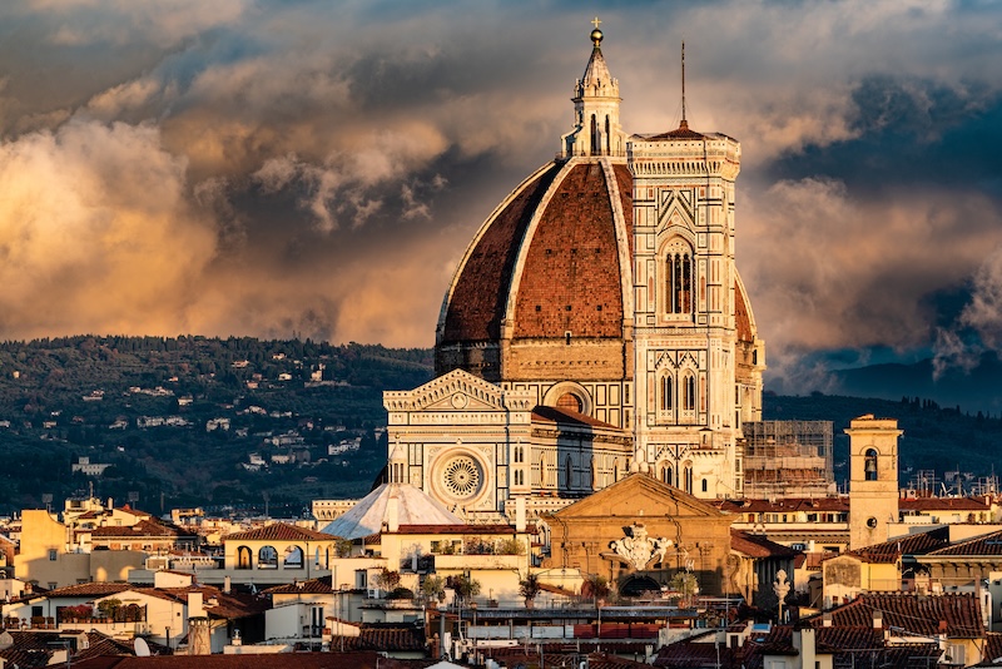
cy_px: 334
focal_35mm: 180
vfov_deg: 7.6
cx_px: 501
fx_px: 5012
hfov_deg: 11.4
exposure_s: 1/160
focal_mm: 180
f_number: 5.6
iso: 100
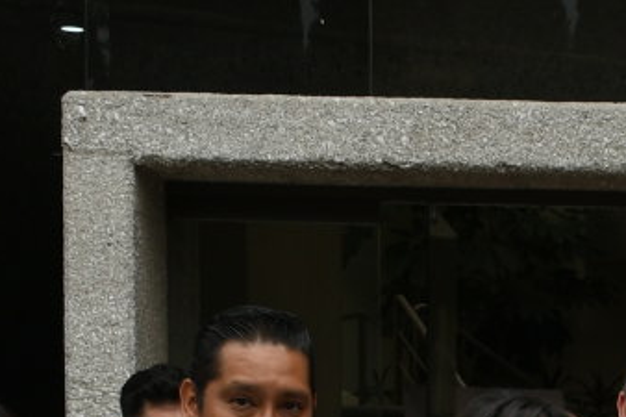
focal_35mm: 163
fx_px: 2833
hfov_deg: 12.0
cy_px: 791
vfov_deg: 8.1
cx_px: 958
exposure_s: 1/160
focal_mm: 23
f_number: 6.3
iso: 160
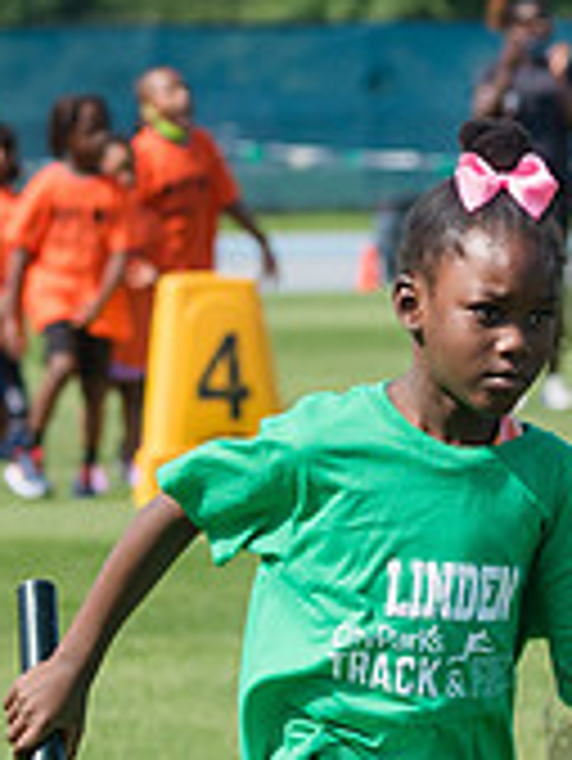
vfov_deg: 4.4
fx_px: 9858
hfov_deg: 3.3
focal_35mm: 448
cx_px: 335
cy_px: 676
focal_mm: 112
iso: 400
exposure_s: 1/1600
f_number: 5
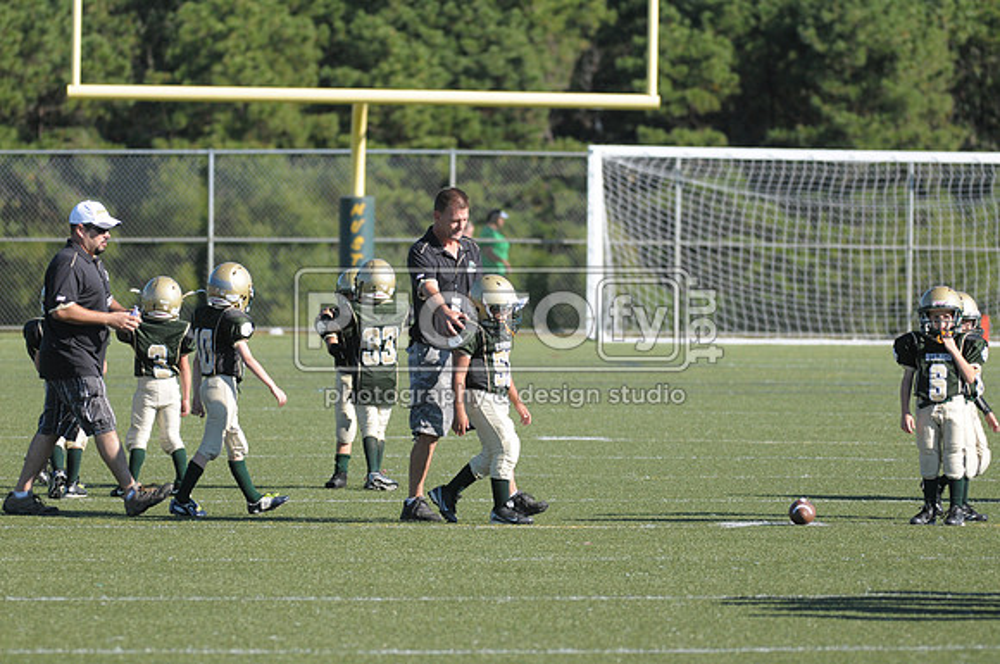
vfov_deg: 4.6
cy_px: 332
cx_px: 500
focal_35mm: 300
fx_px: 8322
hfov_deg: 6.9
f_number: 4
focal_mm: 200
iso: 640
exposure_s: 1/2500
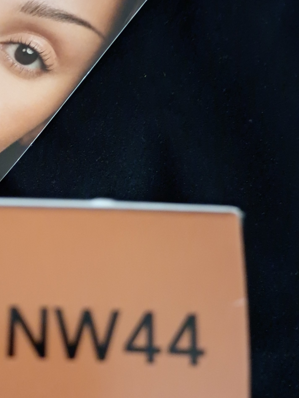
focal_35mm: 58
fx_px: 668
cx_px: 24
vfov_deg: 33.2
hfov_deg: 24.4
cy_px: 189
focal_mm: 4
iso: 1250
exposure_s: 1/12
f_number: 1.8
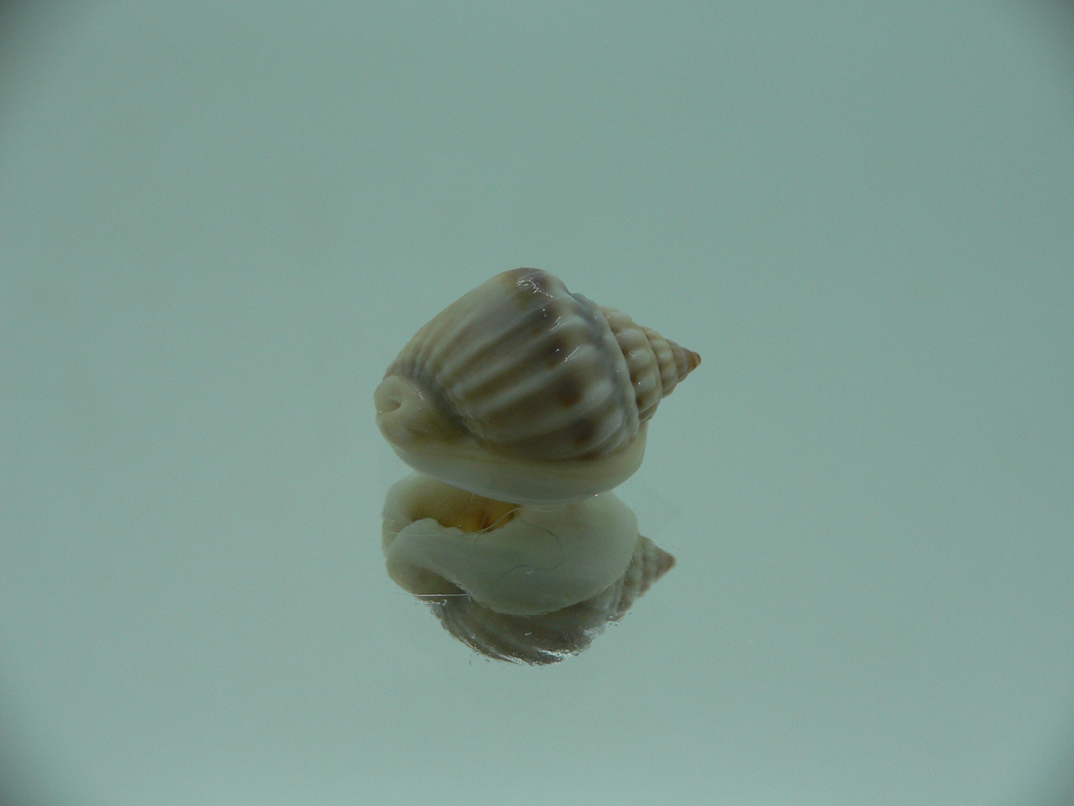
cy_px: 403
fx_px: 1086
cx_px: 537
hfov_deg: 52.6
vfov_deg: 40.7
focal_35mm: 35
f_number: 2.8
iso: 80
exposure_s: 1/80
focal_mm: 4.6
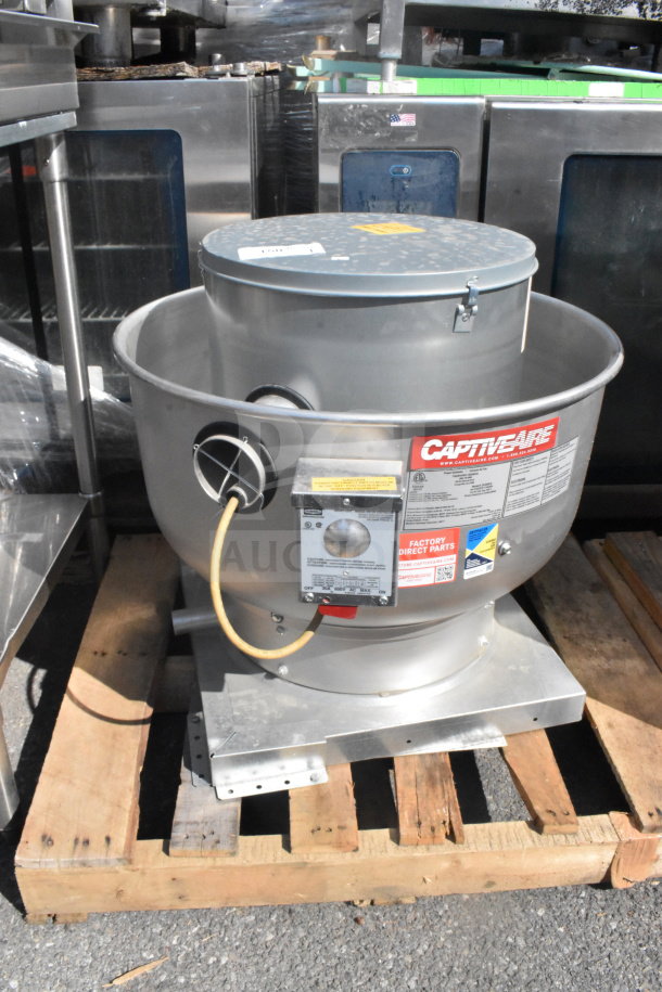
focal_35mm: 32
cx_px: 331
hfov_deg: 41.7
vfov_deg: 59.5
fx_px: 869
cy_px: 496
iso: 6400
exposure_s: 1/2000
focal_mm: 21
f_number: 22
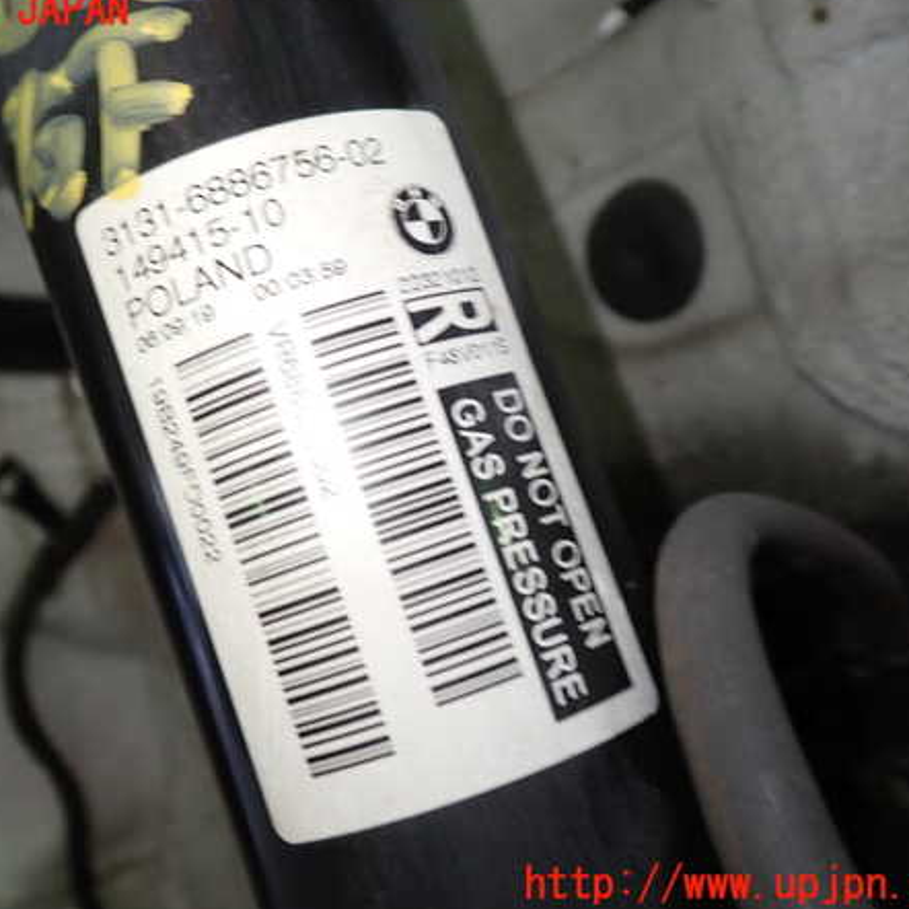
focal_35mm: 36
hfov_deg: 45.8
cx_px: 372
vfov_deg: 46.0
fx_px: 1070
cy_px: 448
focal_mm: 5.4
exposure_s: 1/40
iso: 200
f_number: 2.3
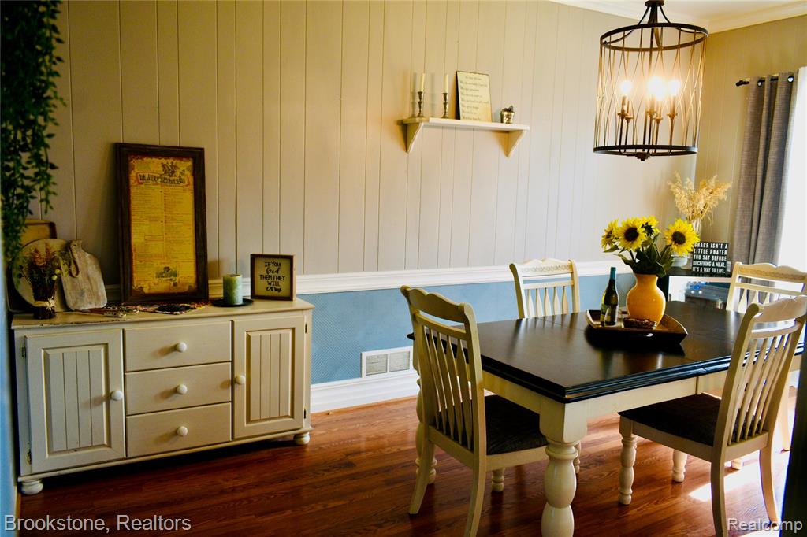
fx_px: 605
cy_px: 268
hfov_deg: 67.4
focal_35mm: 27
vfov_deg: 47.9
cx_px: 404
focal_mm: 18
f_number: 4.5
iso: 400
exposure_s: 1/80
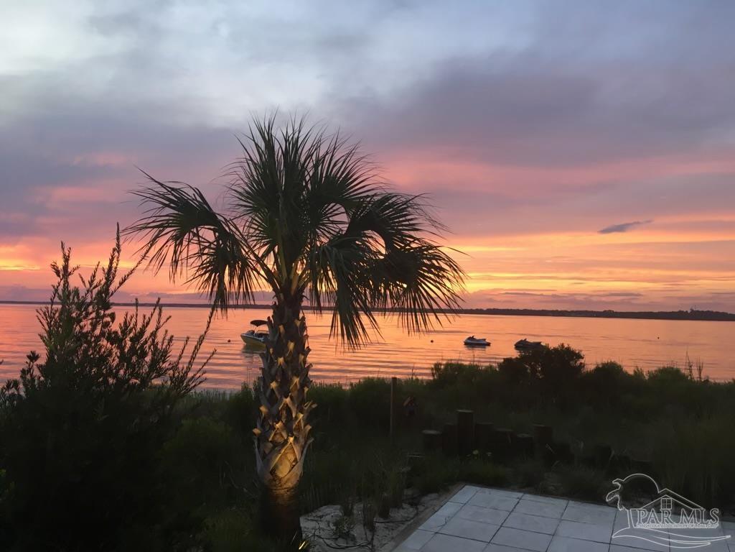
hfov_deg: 61.7
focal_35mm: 29
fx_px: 616
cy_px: 276
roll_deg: -1.8
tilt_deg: +4.0
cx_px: 368
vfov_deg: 48.2
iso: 50
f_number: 2.2
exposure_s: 1/30
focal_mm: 4.15
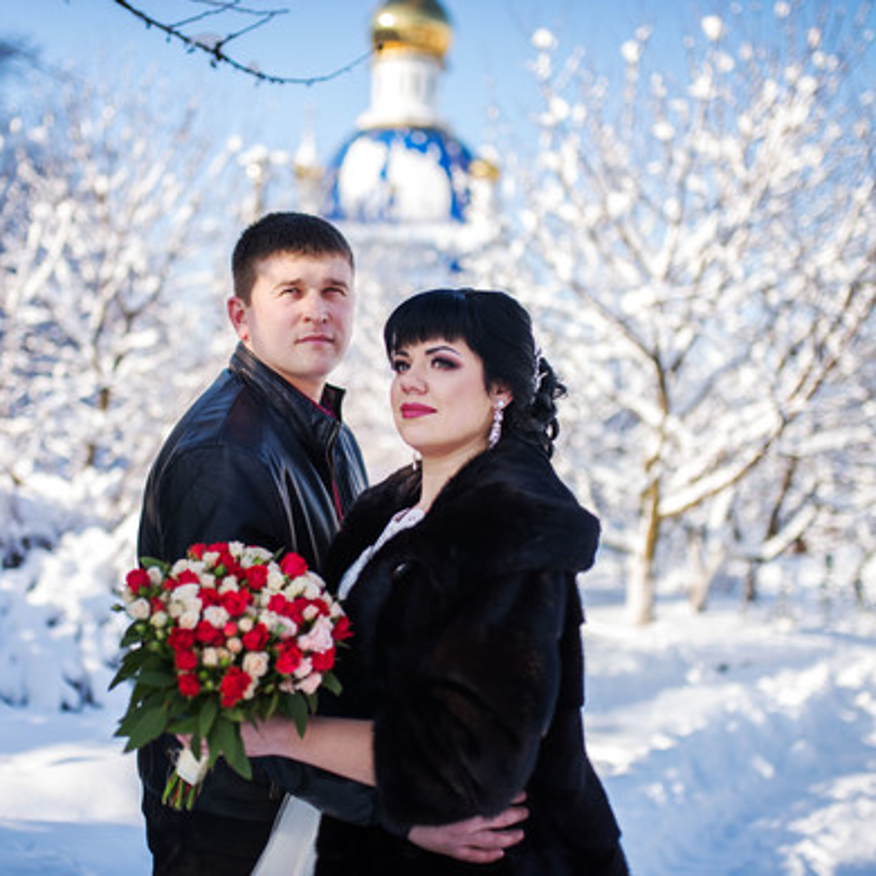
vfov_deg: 37.6
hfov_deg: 37.5
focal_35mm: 45
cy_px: 438
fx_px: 1288
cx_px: 373
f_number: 1.4
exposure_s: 1/4000
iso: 160
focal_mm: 35
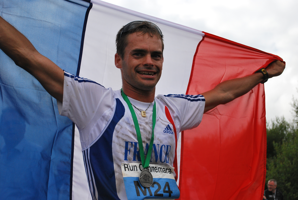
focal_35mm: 57
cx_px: 149
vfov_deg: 23.9
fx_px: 473
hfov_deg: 35.0
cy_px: 100
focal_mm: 38
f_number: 6.3
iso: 400
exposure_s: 1/2000
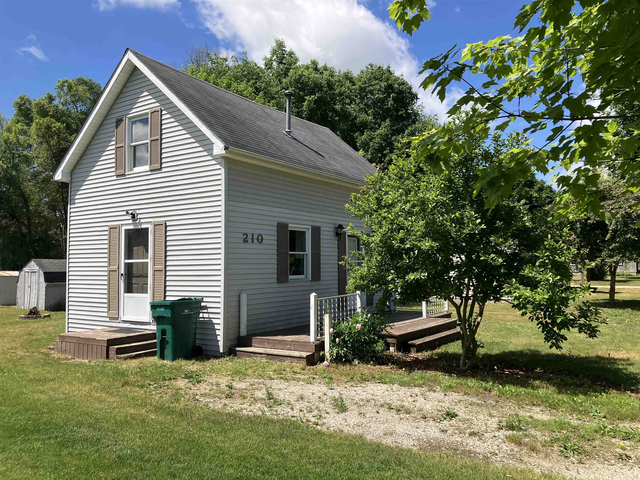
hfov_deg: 63.4
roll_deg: -0.6
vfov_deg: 49.7
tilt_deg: +3.6
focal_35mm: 28
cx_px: 320
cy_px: 240
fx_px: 518
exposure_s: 1/1621
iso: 32
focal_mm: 3.99
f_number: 1.8
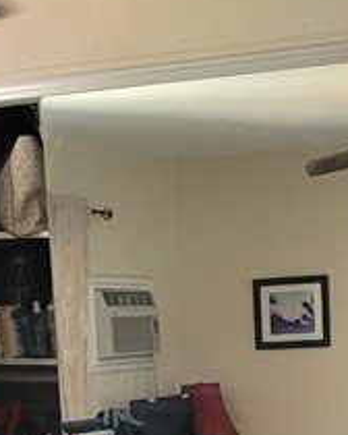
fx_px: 1596
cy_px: 698
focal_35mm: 124
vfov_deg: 14.3
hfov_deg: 12.4
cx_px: 269
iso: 200
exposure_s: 1/60
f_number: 1.8
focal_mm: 5.4
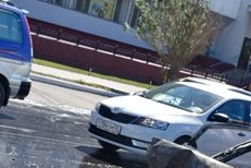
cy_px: 283
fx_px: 844
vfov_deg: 10.7
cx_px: 285
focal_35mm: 121
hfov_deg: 16.4
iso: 250
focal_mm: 35
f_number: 11
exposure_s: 1/320
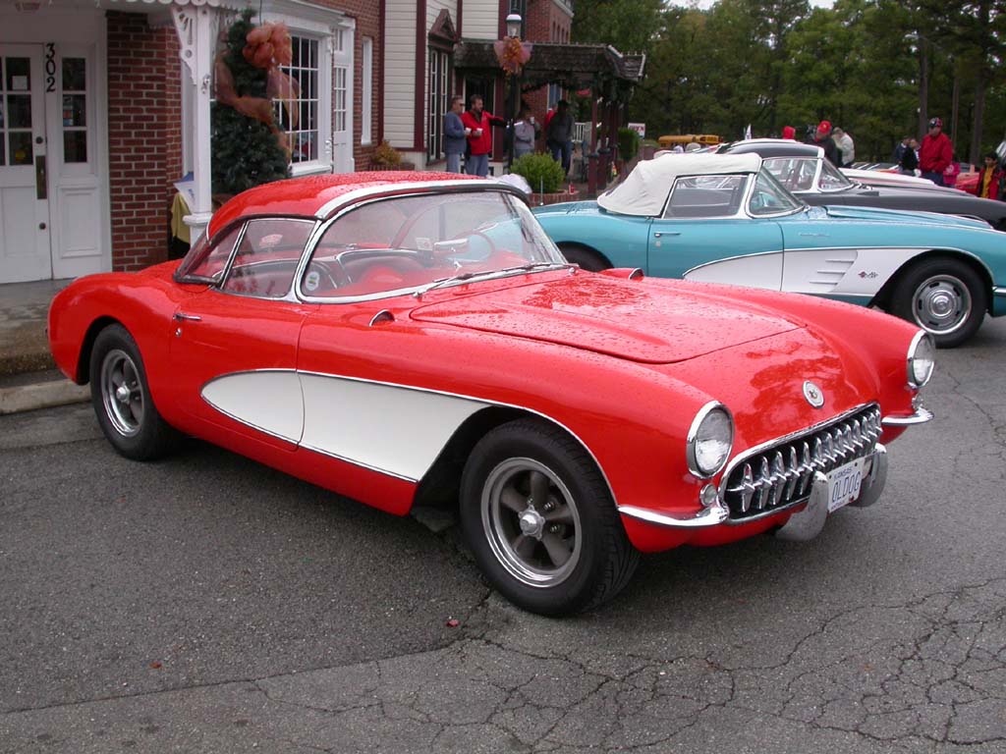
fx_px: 1104
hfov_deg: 49.0
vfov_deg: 37.7
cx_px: 503
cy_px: 377
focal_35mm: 38
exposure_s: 1/163
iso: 100
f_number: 5.3
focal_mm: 7.85
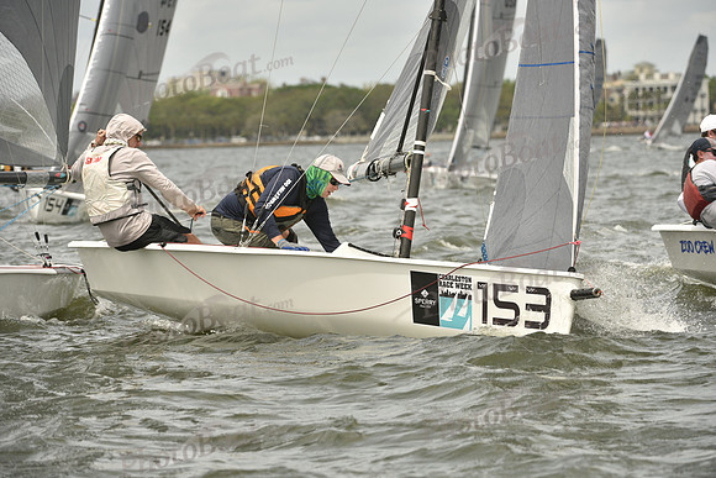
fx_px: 4376
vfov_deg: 6.2
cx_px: 358
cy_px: 239
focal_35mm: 220
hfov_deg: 9.4
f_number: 6.3
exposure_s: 1/1250
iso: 320
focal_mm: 220
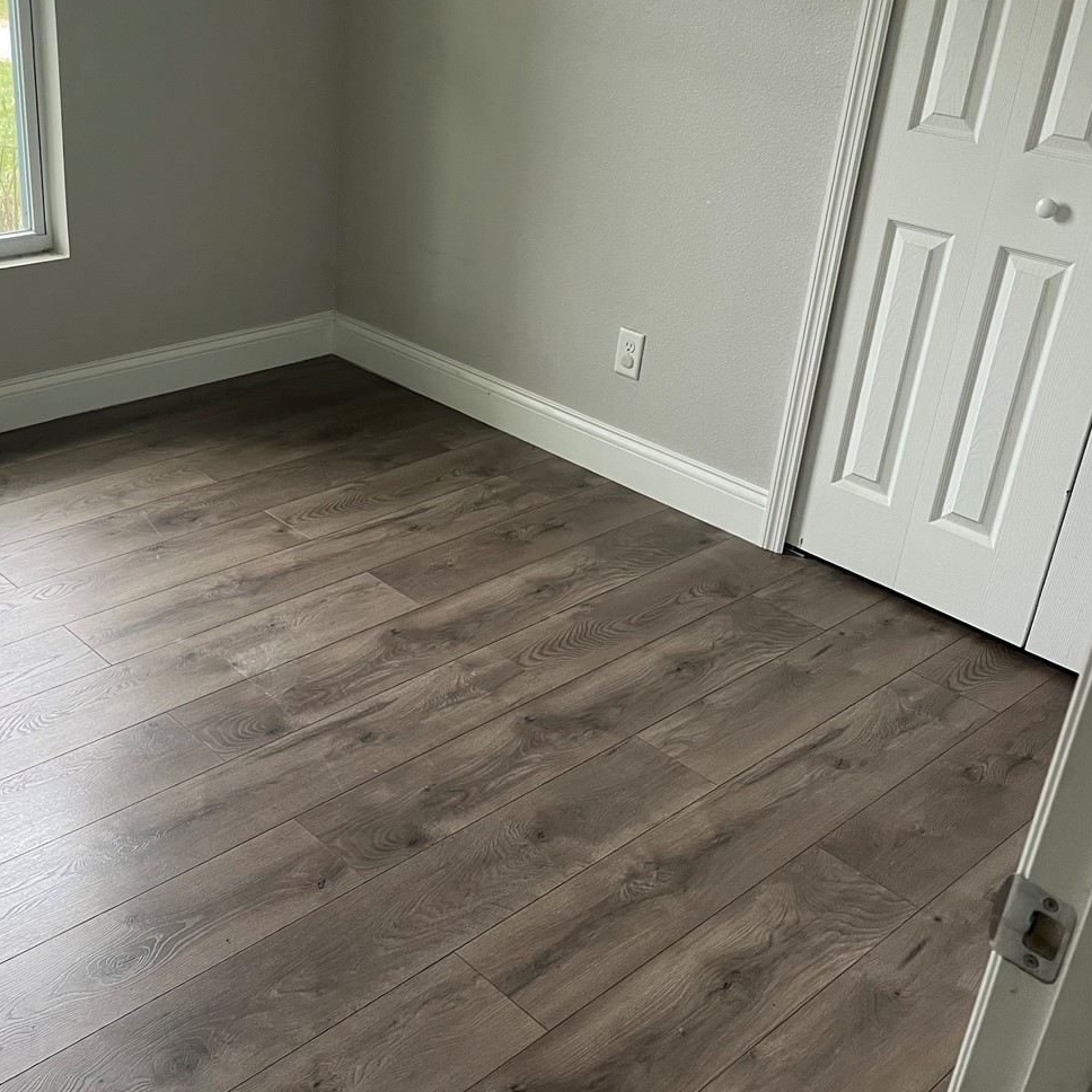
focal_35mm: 38
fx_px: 1356
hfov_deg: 43.4
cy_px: 504
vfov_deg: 43.8
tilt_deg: -27.8
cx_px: 391
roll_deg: -2.1
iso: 125
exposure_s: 1/60
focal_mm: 5.1
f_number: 1.6
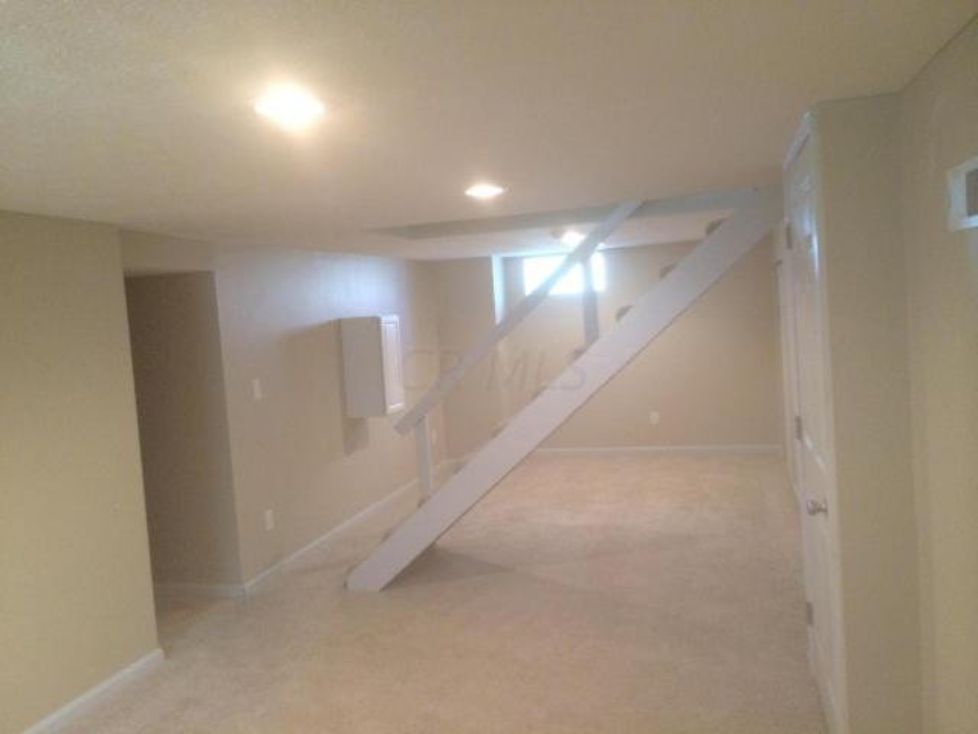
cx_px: 489
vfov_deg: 46.8
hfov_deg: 60.0
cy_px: 367
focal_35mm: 30
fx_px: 848
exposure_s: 1/30
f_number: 2.2
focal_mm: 4.12
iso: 160
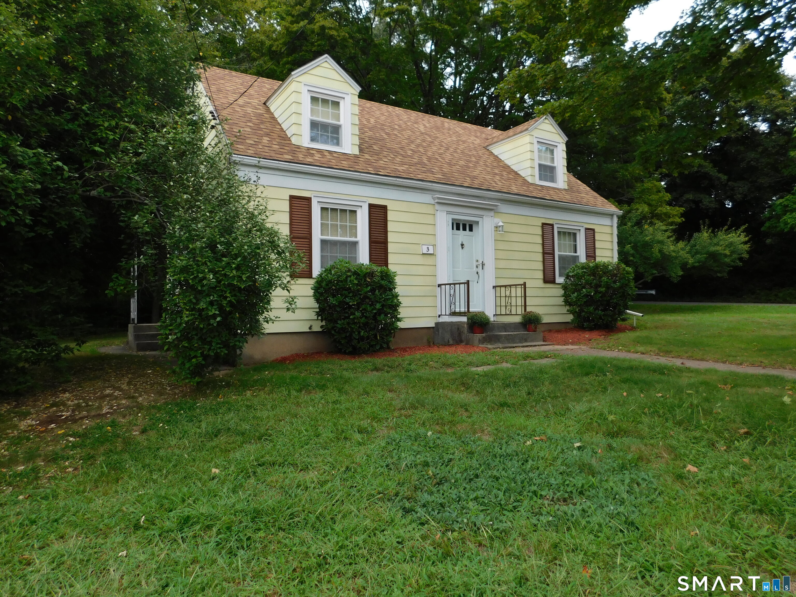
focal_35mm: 23
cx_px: 398
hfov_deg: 73.9
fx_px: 529
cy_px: 298
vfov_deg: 58.9
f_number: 3
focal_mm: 4
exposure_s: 1/320
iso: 125
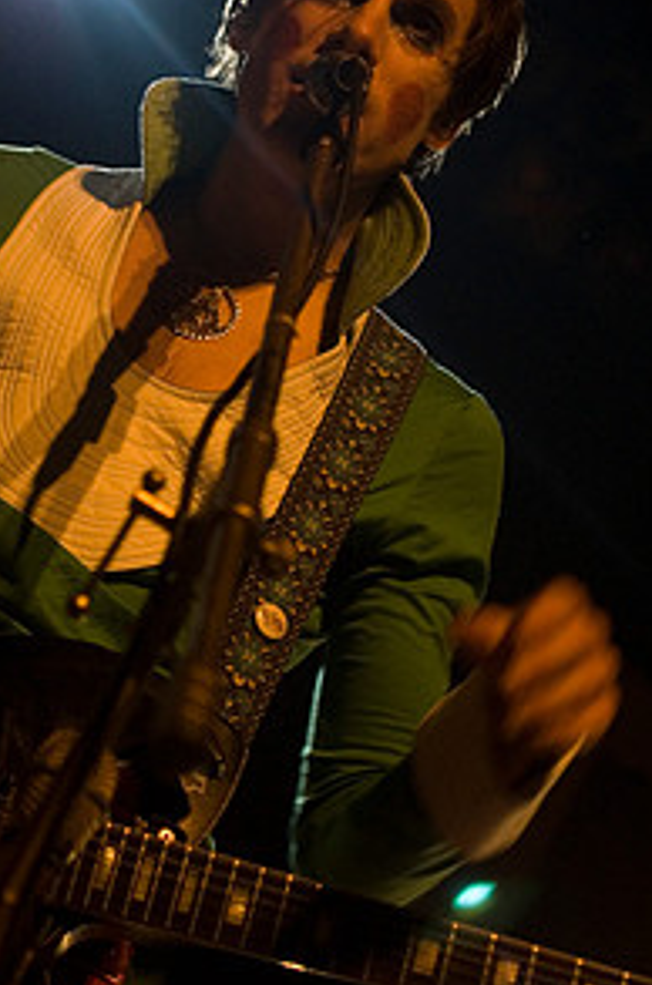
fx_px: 3275
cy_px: 413
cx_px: 274
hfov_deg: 11.4
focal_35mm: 120
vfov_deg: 17.1
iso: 800
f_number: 2.8
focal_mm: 52
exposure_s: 1/60
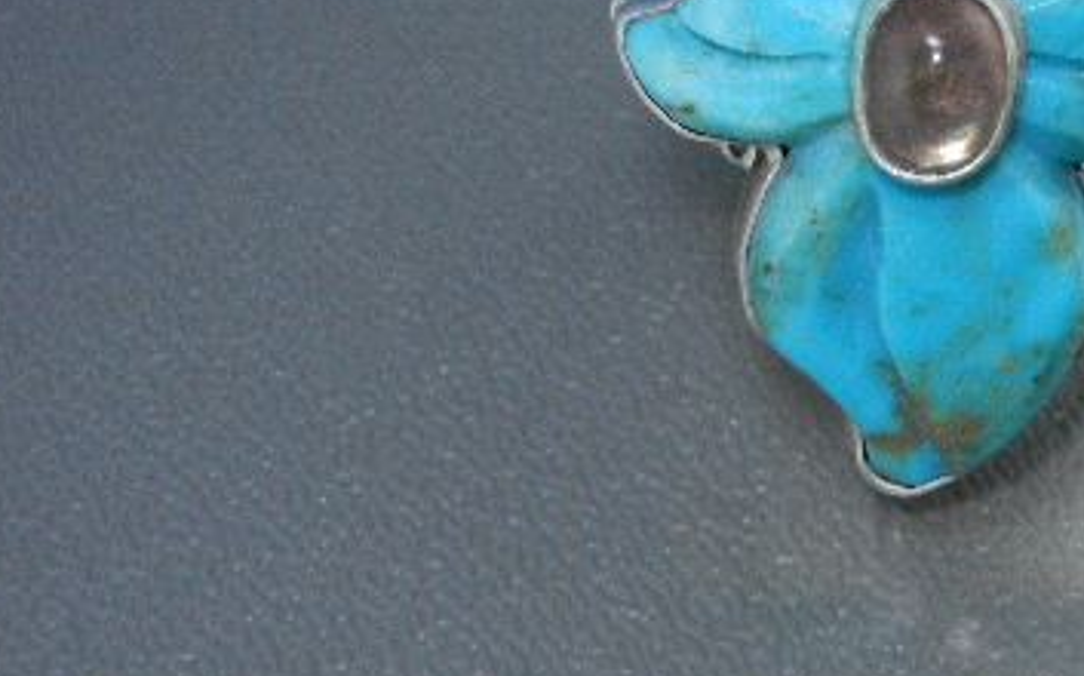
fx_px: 2952
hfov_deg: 20.5
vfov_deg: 13.0
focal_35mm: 100
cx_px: 940
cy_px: 80
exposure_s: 1/30
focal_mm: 9.3
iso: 800
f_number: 7.8
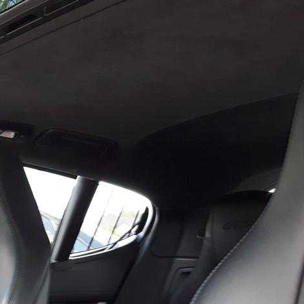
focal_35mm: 74
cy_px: 155
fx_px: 735
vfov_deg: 23.4
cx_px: -14
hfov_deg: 22.3
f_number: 1.9
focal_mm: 3.7
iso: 64
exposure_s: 1/33
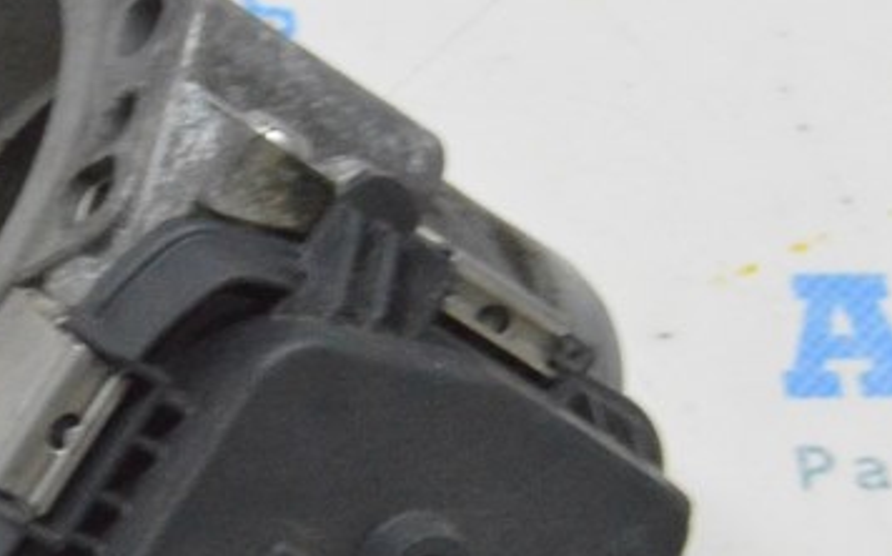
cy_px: 512
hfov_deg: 11.8
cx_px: 85
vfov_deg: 7.4
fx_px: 4276
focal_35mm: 176
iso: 6400
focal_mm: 40
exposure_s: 1/20
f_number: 20
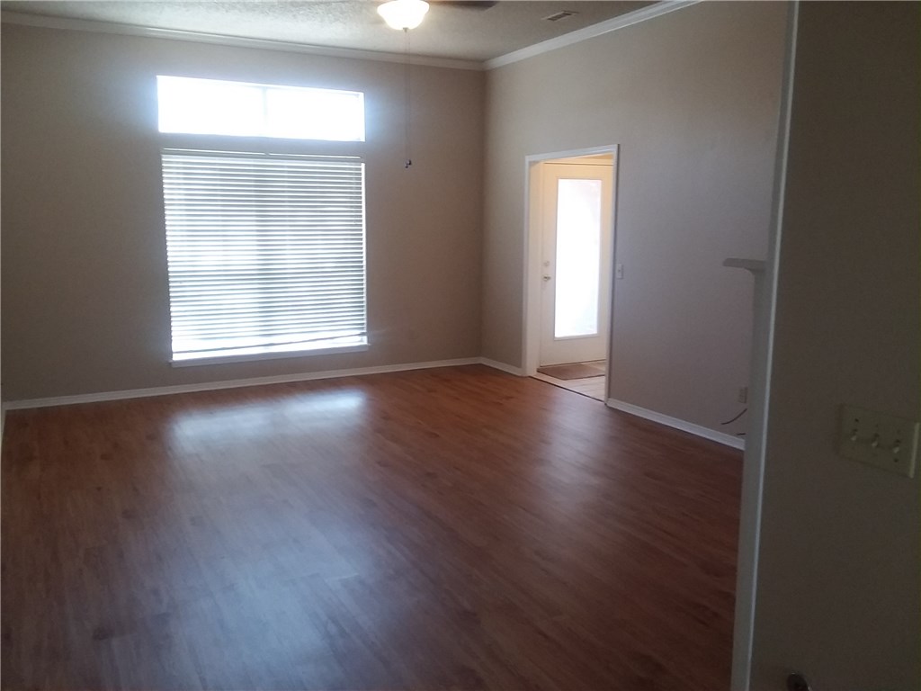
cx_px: 460
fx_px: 772
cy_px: 346
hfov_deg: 61.7
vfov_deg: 48.2
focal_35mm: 29
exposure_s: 1/30
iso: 80
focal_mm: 2.47
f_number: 1.9
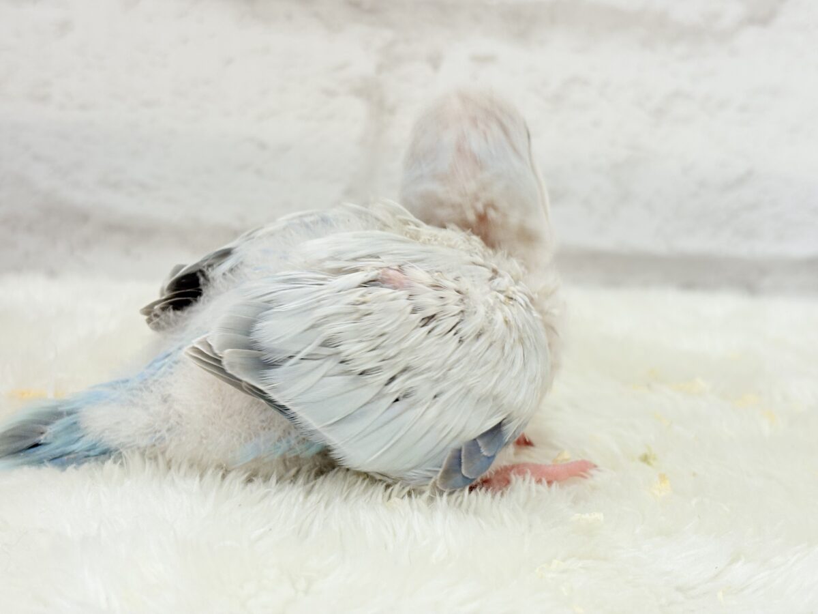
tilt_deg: -11.5
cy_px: 307
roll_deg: -4.6
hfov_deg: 36.8
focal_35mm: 52
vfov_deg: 28.0
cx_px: 409
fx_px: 1229
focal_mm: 5.96
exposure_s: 1/50
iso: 32
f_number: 1.6
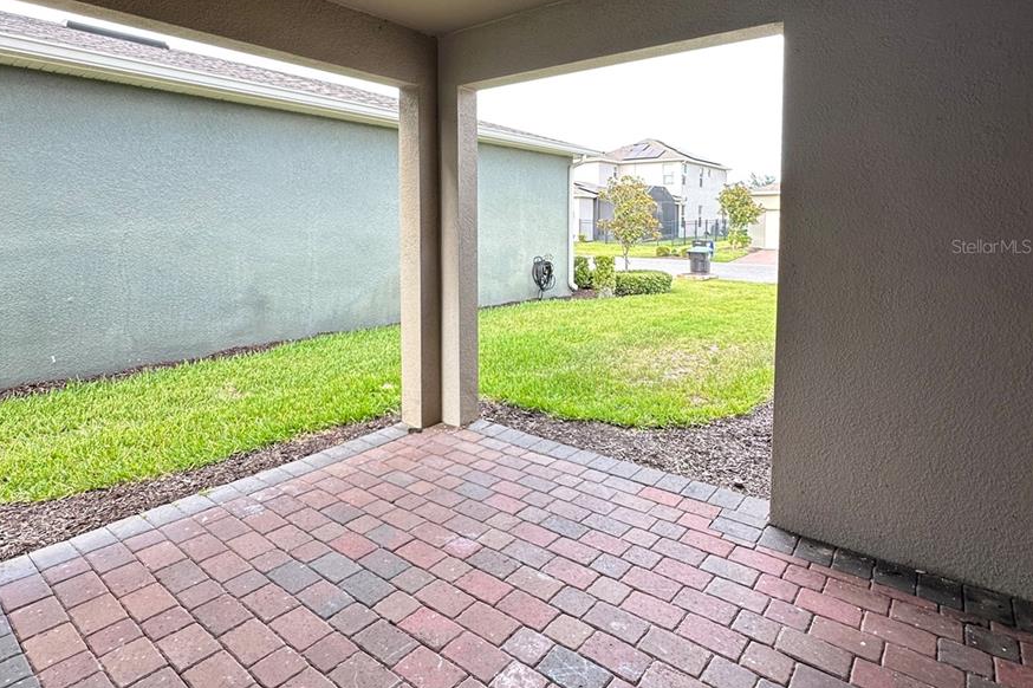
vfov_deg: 60.8
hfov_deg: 84.0
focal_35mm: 20
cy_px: 246
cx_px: 503
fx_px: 574
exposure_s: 1/99
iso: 50
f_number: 2.2
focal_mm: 2.22
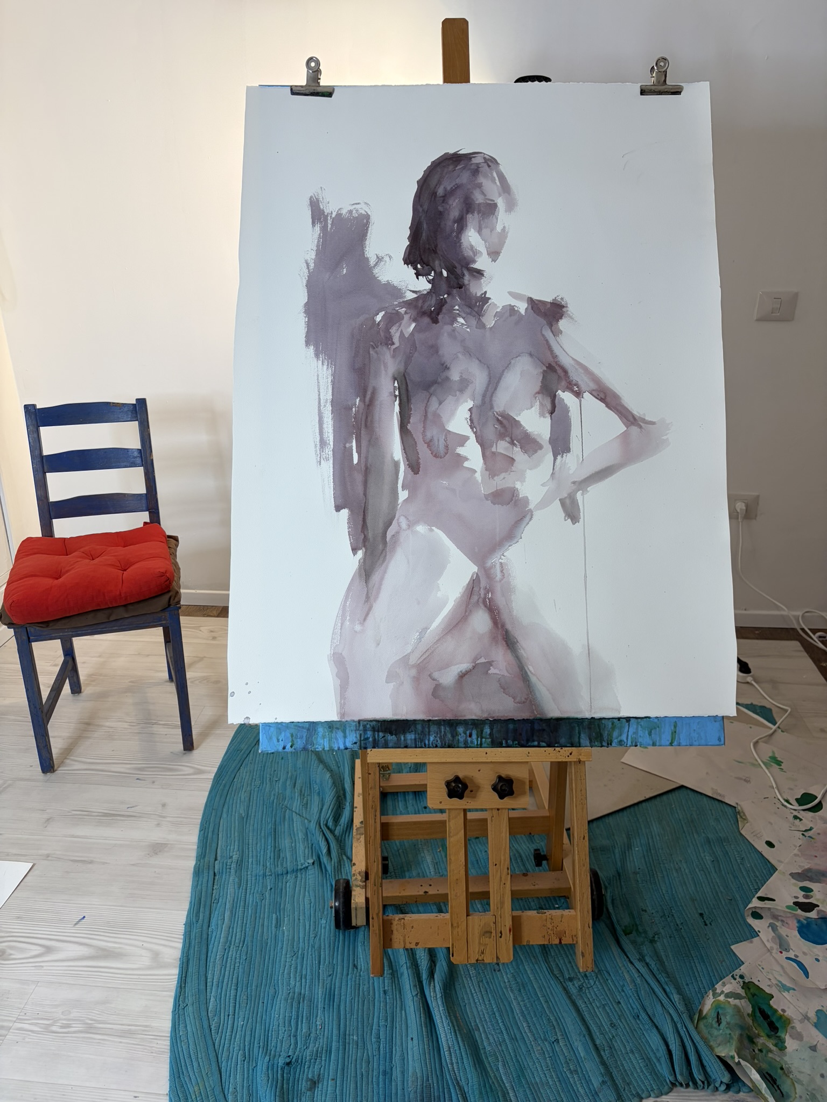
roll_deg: -0.1
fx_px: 828
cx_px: 414
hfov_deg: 53.1
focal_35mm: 26
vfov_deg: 67.3
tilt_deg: -21.2
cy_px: 551
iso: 64
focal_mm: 5.96
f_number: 1.6
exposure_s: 1/100
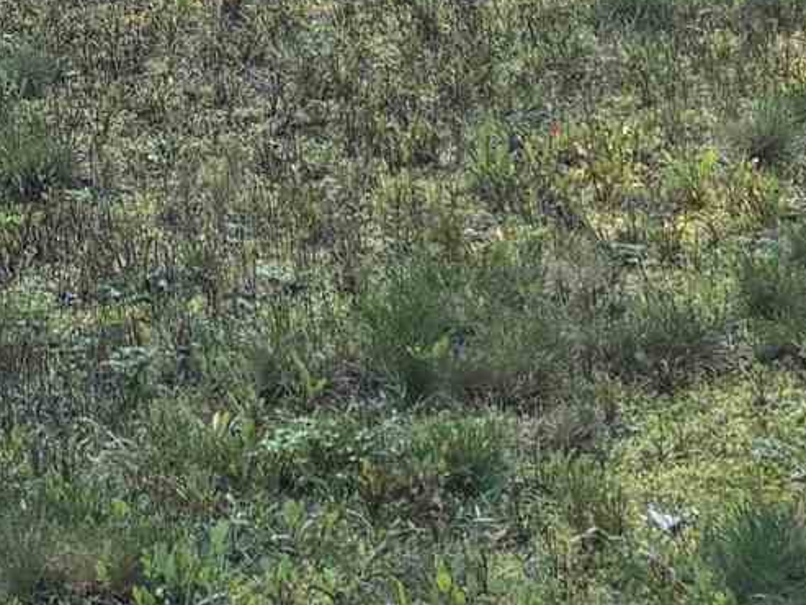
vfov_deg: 8.5
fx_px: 3773
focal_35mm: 162
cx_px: -347
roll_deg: +1.8
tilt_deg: -4.1
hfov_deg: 11.7
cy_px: -728
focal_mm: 5.96
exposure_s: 1/399
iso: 50
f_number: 1.6
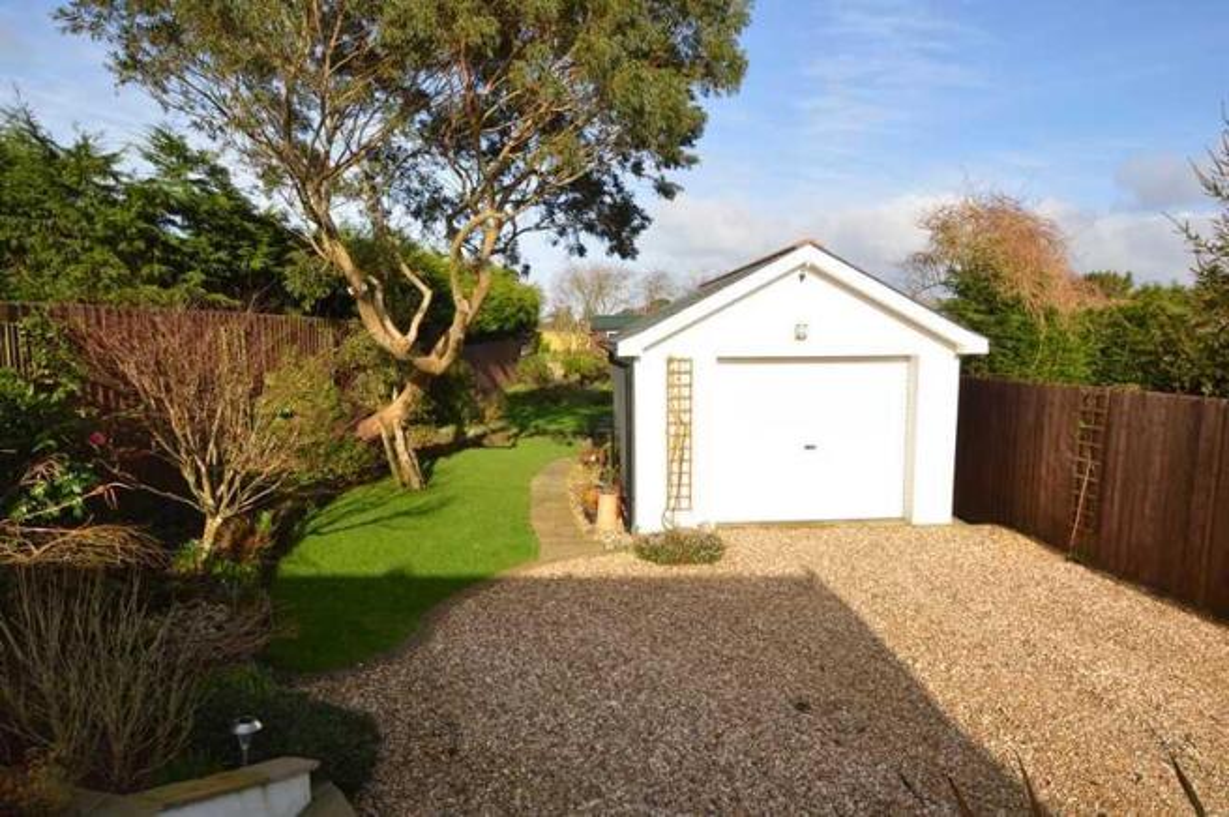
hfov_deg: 85.5
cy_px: 408
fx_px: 665
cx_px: 614
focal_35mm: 20
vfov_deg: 63.1
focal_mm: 13
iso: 100
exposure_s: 1/200
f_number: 7.1
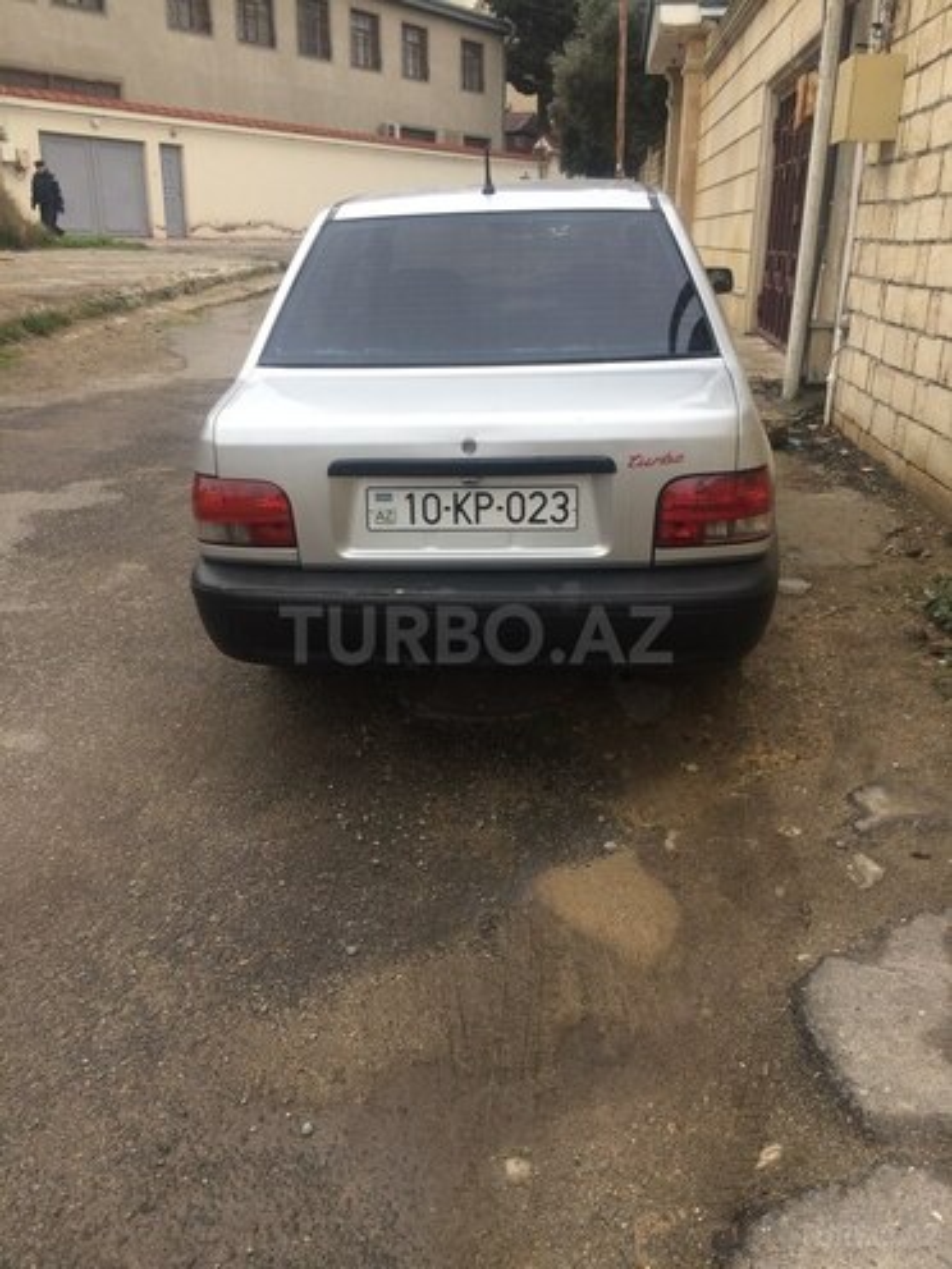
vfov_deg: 61.7
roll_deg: +0.5
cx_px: 476
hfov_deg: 48.2
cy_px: 634
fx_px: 1063
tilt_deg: -21.6
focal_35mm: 29
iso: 32
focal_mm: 4.15
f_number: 2.2
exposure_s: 1/211
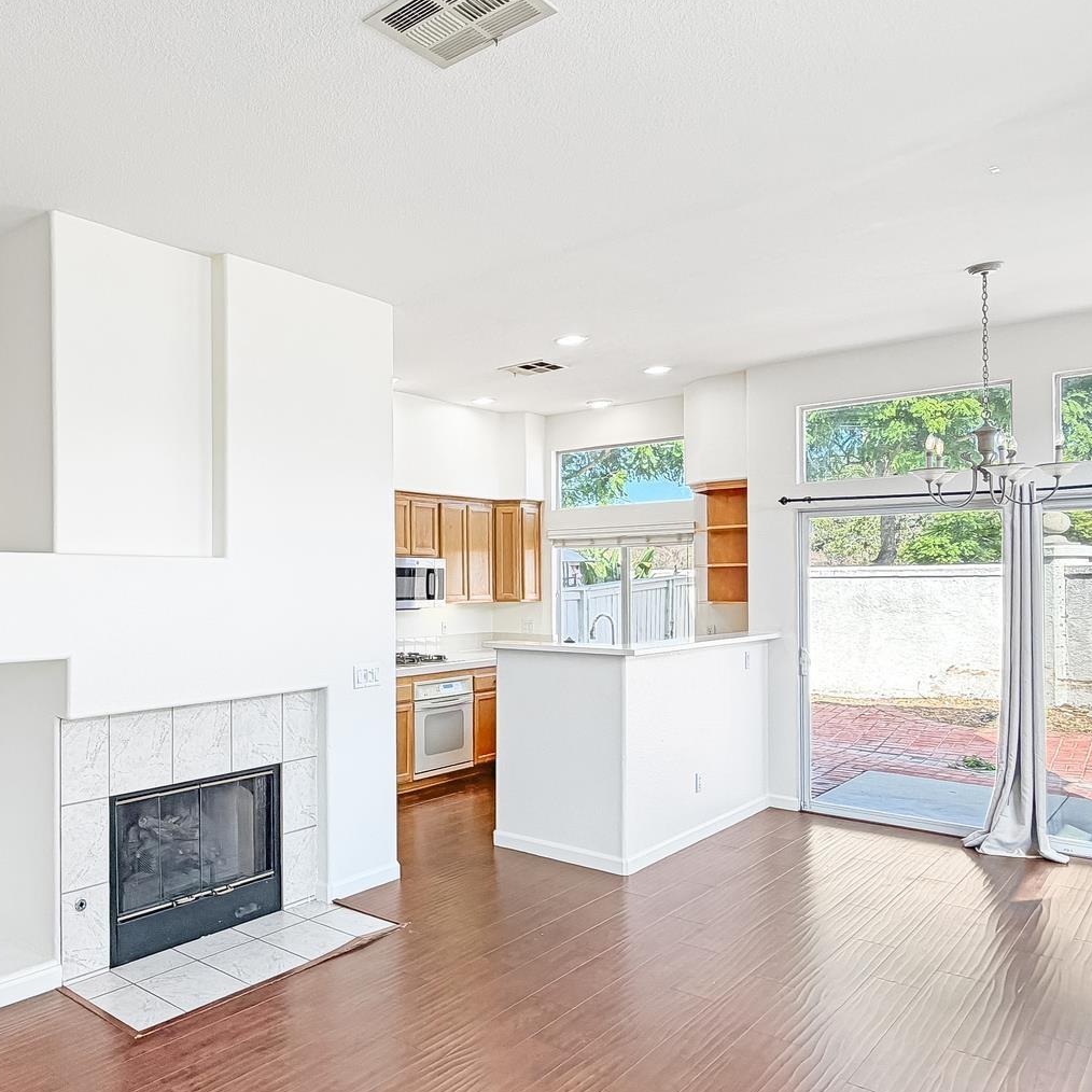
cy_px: 616
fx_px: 892
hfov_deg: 58.5
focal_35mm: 25
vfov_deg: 62.7
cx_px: 233
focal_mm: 2.22
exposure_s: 1/120
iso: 40
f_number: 2.2
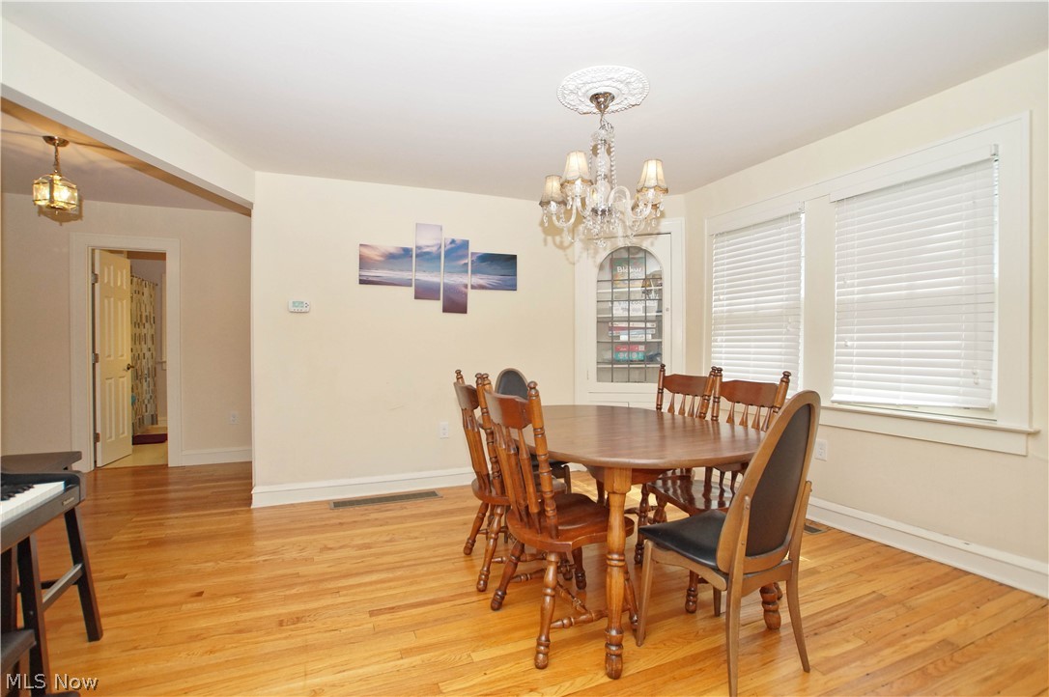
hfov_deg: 95.0
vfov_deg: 72.0
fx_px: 480
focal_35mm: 16
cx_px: 524
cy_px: 348
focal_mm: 11
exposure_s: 1/160
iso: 800
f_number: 4.5
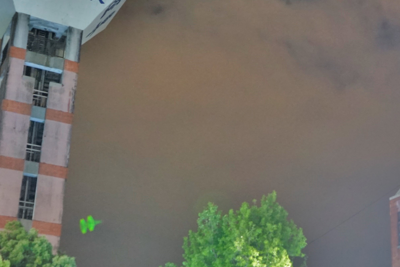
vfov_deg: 19.4
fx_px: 778
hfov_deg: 28.1
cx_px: 331
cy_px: 185
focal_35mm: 70
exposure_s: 1/3
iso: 2500
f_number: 3.5
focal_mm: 28
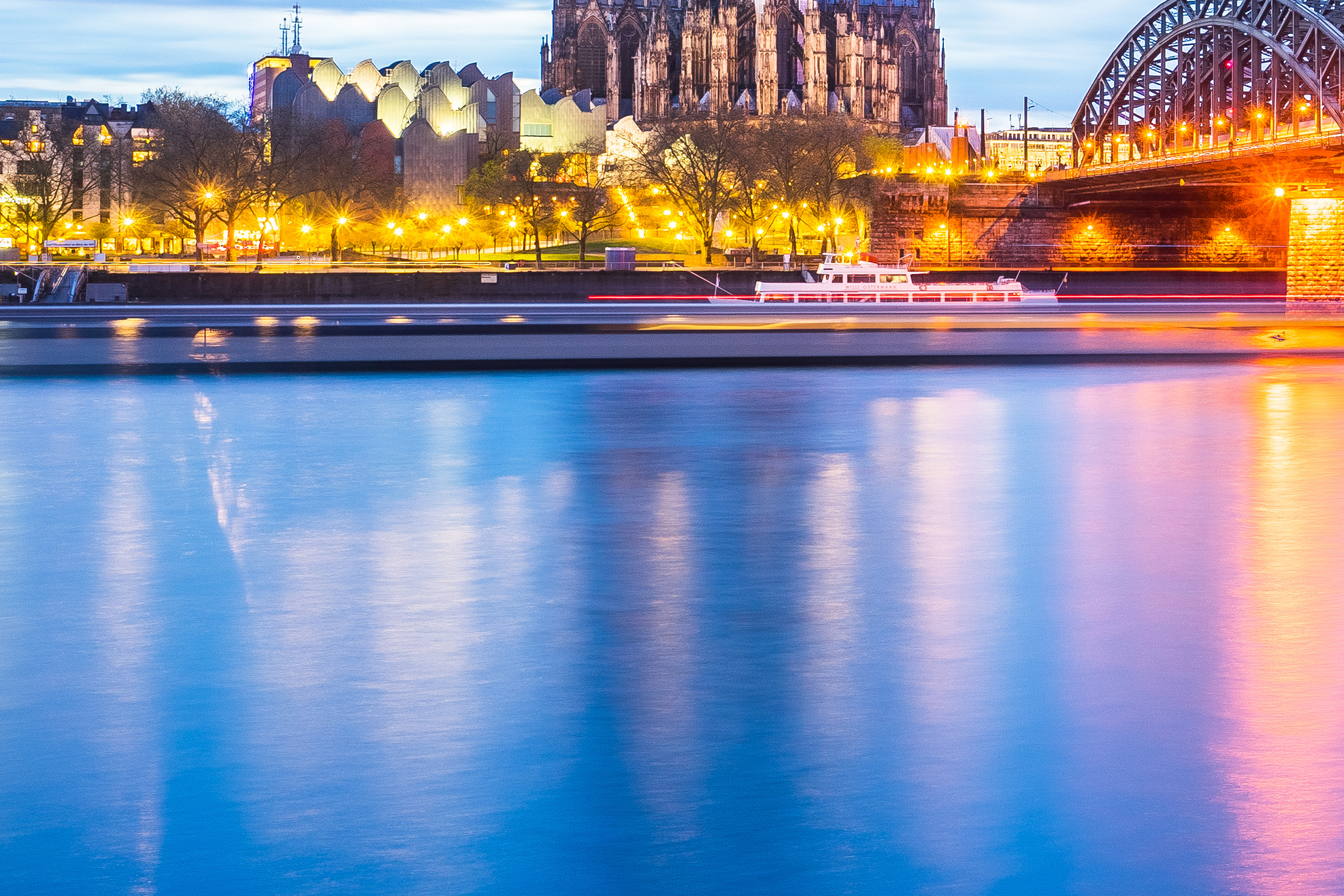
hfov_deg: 23.1
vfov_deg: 16.6
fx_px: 3024
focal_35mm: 81
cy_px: 92
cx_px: 1590
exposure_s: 2.5
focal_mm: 32
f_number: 8
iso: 100
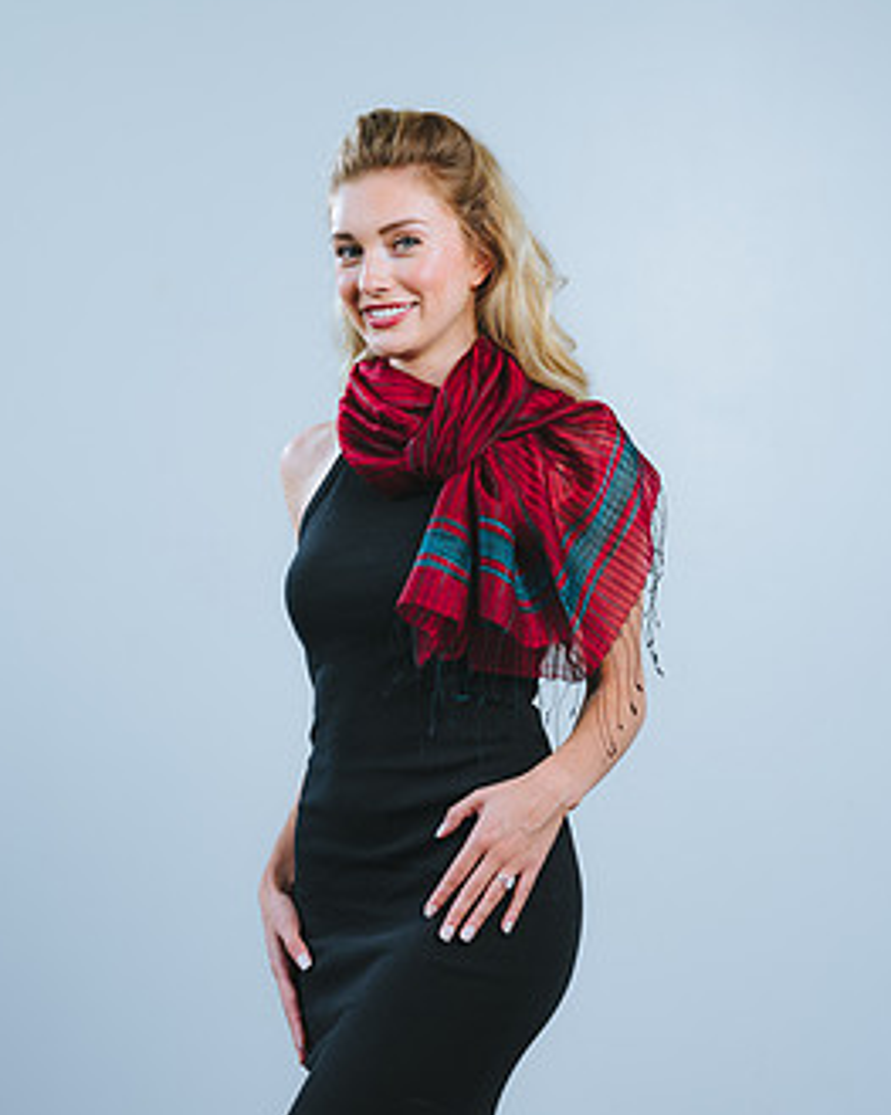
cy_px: 668
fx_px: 3595
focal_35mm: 109
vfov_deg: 17.6
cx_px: 413
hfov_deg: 14.1
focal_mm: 85
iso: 100
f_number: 4
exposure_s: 1/200
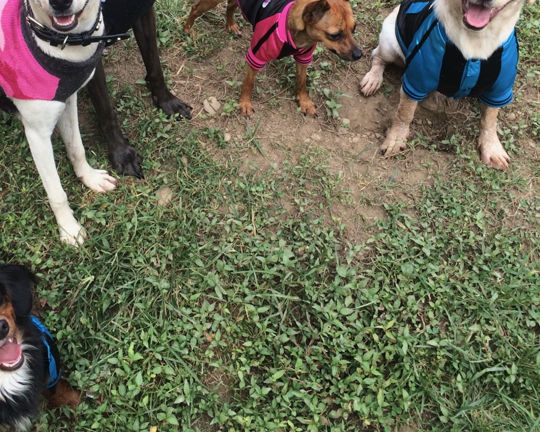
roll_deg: +4.3
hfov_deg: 38.5
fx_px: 767
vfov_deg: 30.5
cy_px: 73
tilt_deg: -41.1
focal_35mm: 48
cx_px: 200
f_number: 2.2
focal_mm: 4.15
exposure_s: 1/360
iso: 32
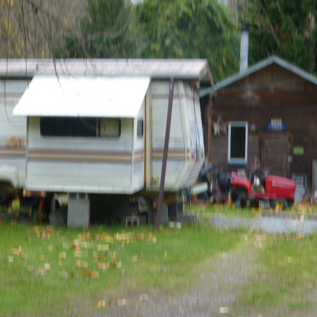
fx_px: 974
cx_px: 194
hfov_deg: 18.5
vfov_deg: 18.5
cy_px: 157
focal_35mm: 94
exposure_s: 1/60
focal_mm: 14.2
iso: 160
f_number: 5.1
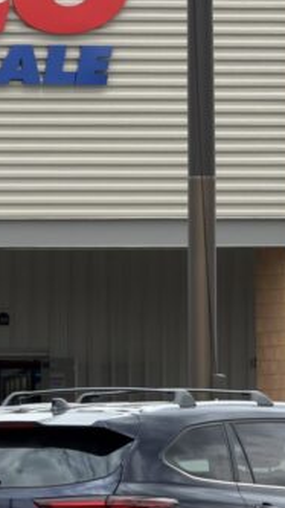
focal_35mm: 523
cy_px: 233
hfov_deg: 2.3
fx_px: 7035
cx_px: -186
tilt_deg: +0.5
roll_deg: +0.8
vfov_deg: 4.1
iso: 32
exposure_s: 1/639
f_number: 2.8
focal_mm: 16.89
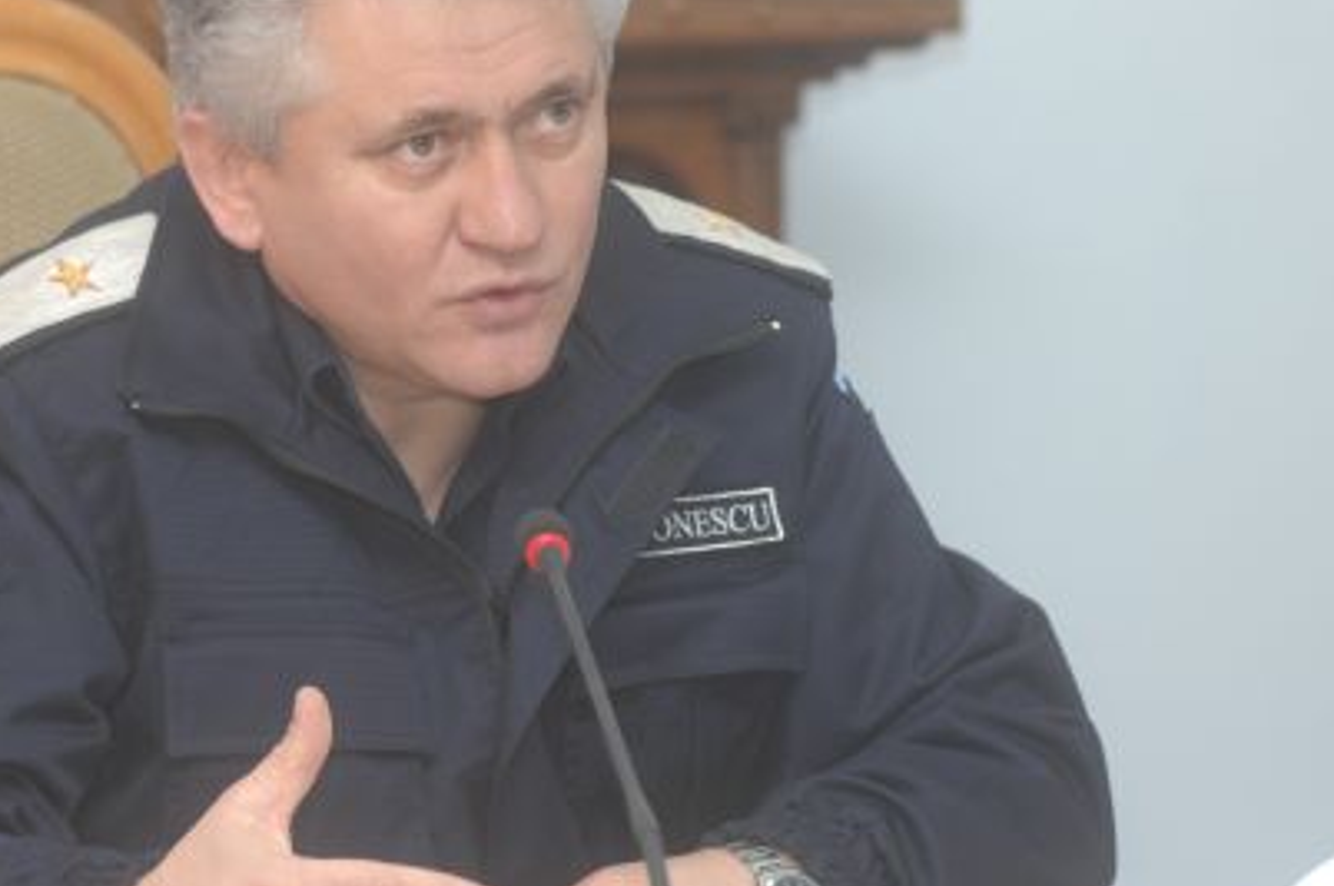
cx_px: 501
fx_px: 9290
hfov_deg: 8.2
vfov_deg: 5.5
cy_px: 380
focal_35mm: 251
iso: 250
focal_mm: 112
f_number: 4
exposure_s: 1/80
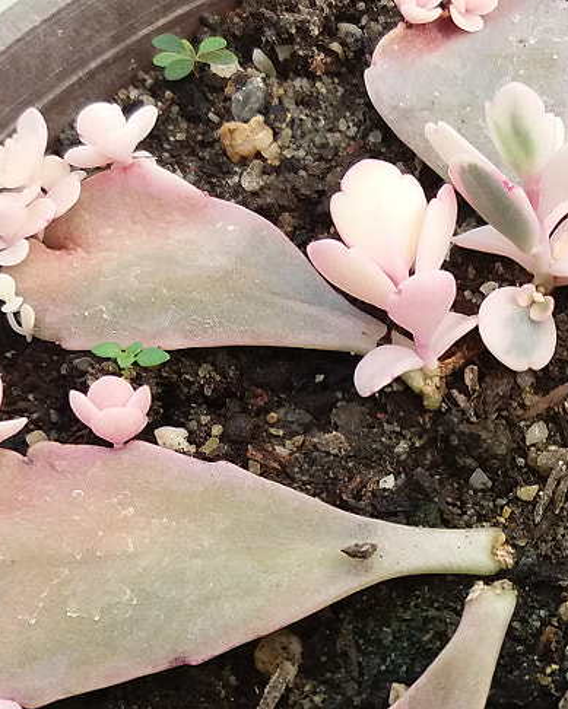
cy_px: 619
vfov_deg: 20.9
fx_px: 1891
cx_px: 666
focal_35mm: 90
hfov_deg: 16.4
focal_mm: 3.7
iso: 64
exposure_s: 1/168
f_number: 1.9
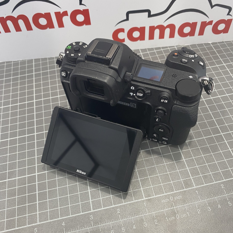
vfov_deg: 52.2
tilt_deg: -56.4
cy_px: 138
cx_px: 118
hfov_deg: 52.5
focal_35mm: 31
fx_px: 236
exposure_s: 1/50
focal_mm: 4.25
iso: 64
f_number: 1.8
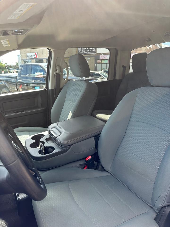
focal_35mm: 24
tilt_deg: -14.8
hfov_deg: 56.8
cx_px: 85
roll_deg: +0.7
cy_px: 114
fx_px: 157
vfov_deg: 71.6
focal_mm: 6.86
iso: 80
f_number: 1.78
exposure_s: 1/370
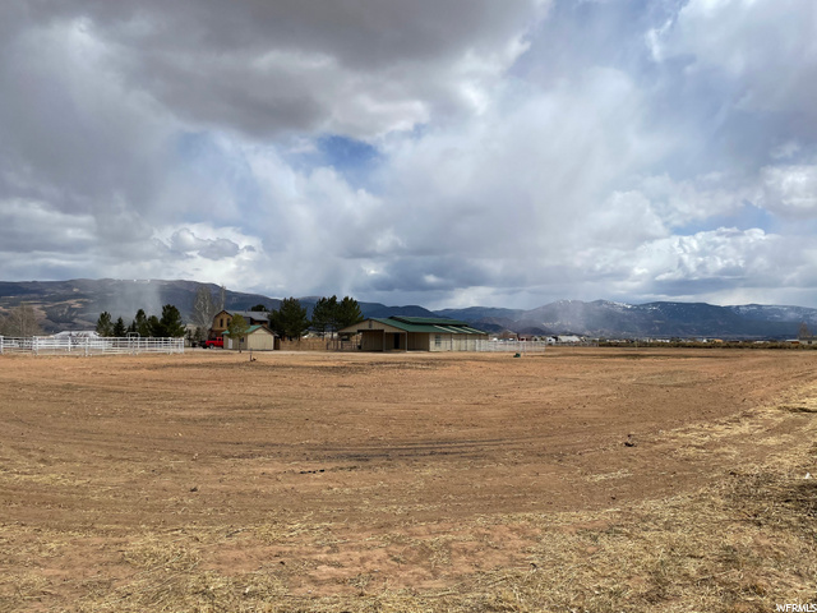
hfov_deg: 67.3
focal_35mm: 26
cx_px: 408
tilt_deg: +3.6
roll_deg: +0.0
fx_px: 614
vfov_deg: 53.1
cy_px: 306
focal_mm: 4.2
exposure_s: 1/8403
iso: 32
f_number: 1.6
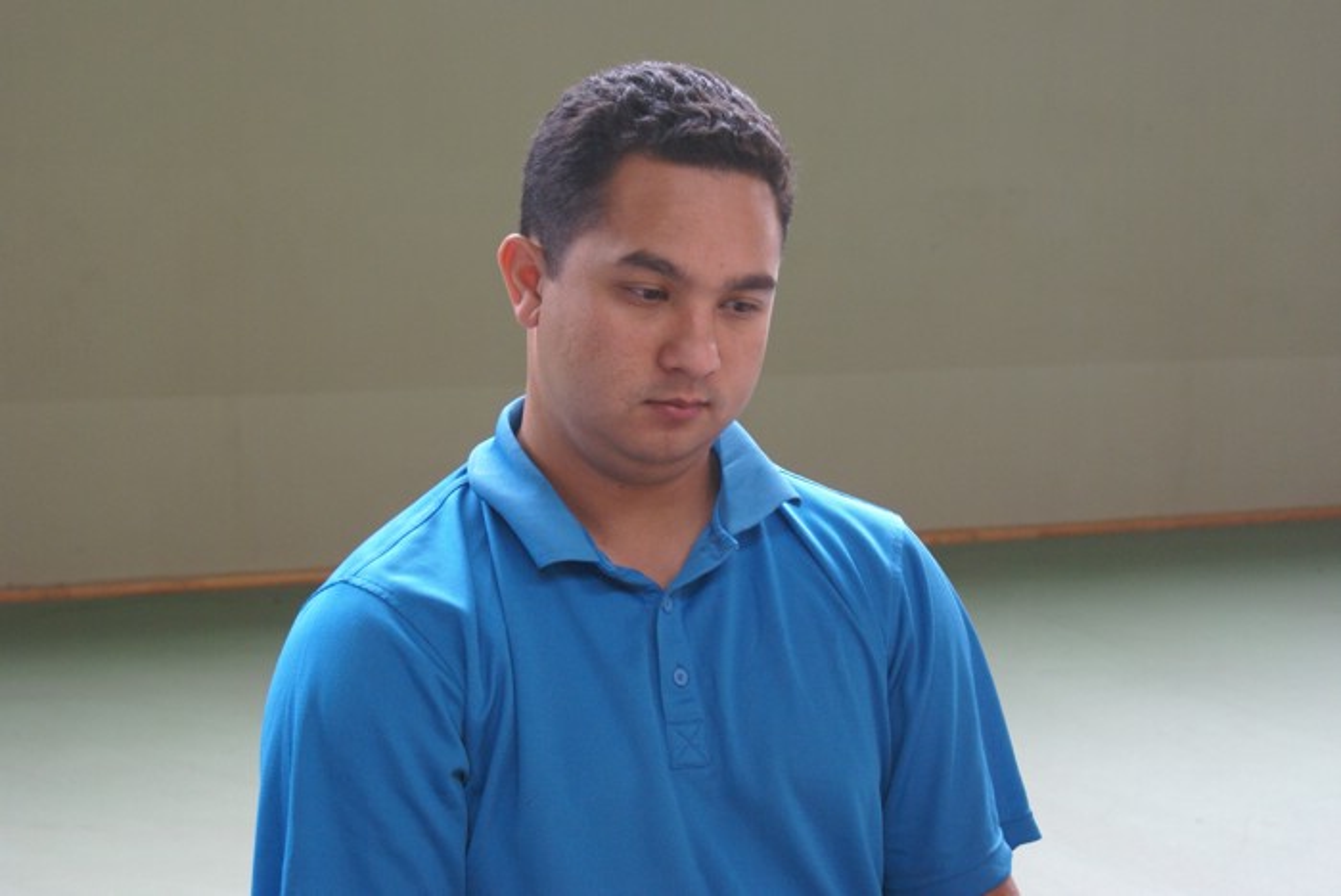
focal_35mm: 68
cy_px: 448
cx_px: 670
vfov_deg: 20.2
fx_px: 2516
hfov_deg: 29.8
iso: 500
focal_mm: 45
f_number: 5.6
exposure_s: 1/60
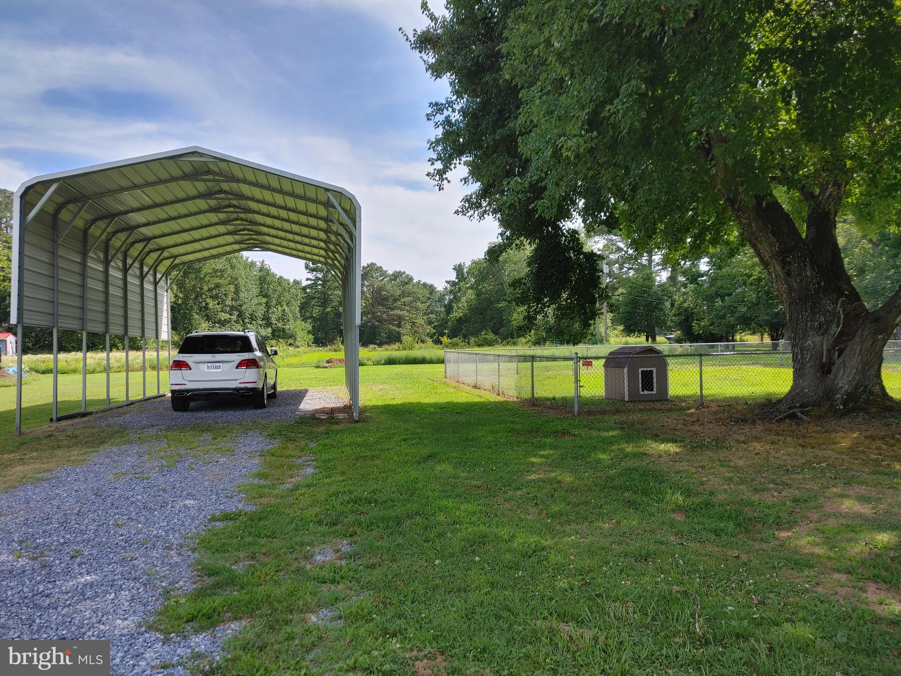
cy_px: 338
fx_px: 677
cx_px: 450
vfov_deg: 53.1
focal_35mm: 26
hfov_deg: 67.3
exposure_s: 1/926
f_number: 1.8
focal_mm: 5.58
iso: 50
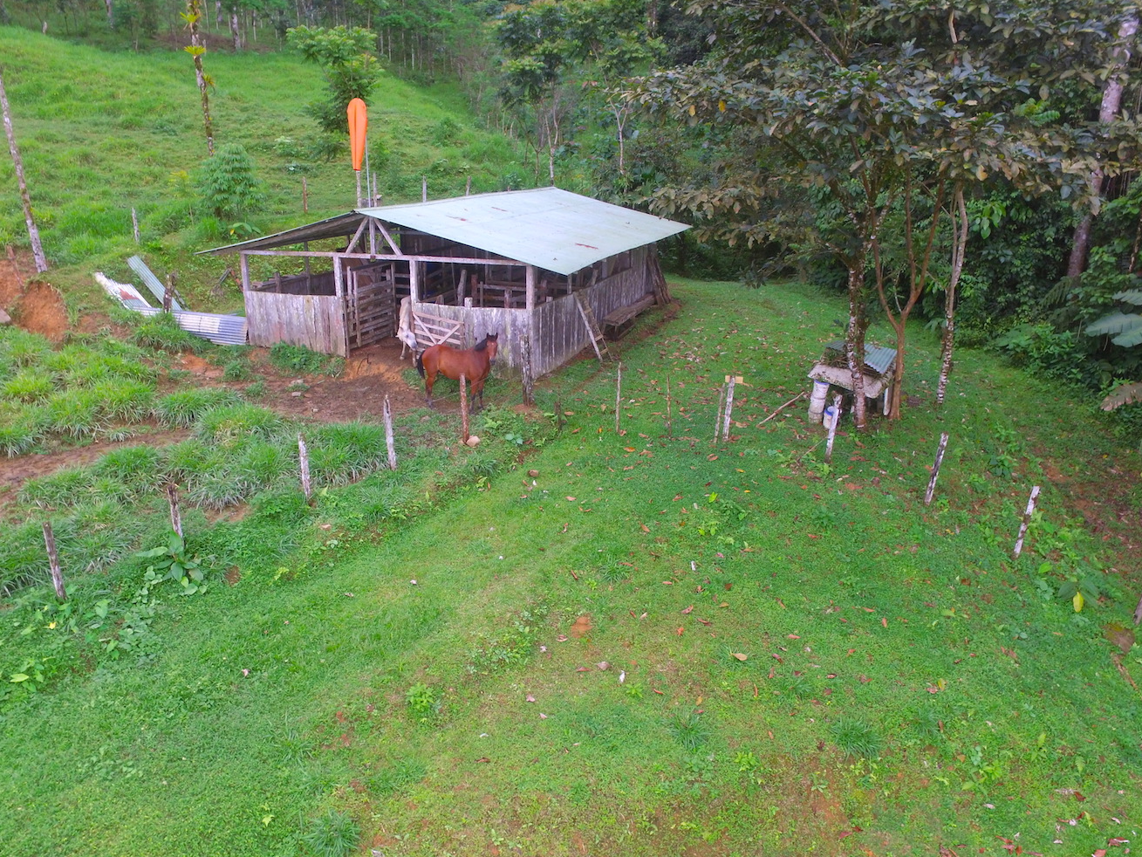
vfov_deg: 61.1
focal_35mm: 22
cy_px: 442
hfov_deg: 76.4
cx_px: 571
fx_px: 726
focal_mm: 3.61
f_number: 2.8
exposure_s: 1/203
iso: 100
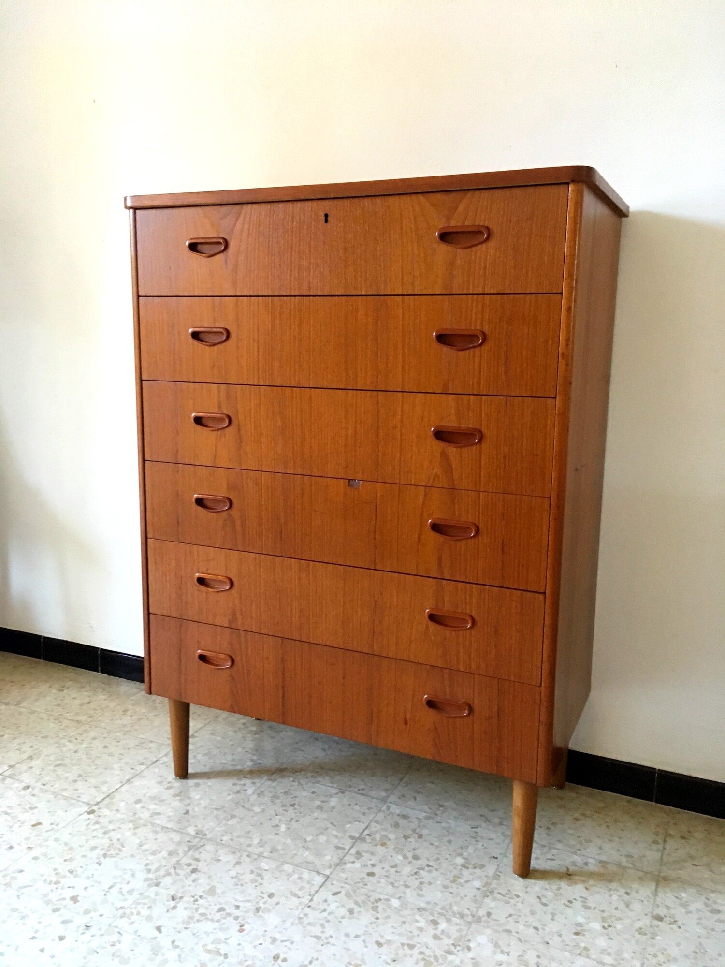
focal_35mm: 29
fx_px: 810
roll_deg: +0.4
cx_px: 362
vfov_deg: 61.7
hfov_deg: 48.2
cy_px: 484
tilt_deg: -10.0
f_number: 2.2
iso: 200
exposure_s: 1/33
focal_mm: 4.15
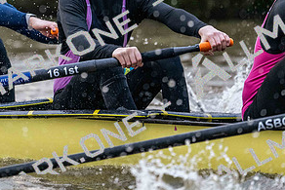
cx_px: 108
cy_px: 7
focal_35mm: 794
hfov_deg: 2.6
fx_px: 6289
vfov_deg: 1.7
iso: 9000
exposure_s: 1/1600
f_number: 4.5
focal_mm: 400
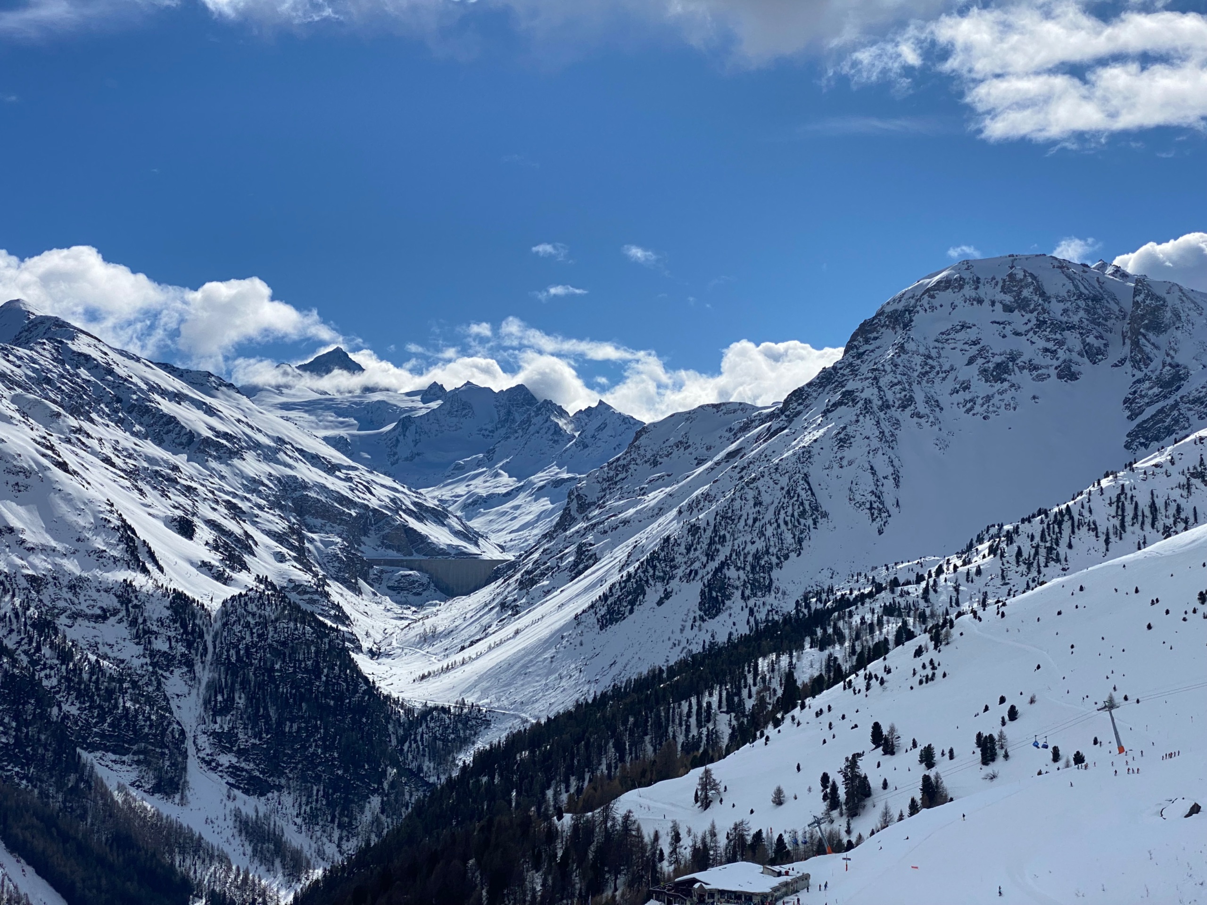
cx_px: 604
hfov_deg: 36.8
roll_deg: -0.9
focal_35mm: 52
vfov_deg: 28.0
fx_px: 1813
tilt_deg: +2.8
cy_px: 452
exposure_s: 1/5319
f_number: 2
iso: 25
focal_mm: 6
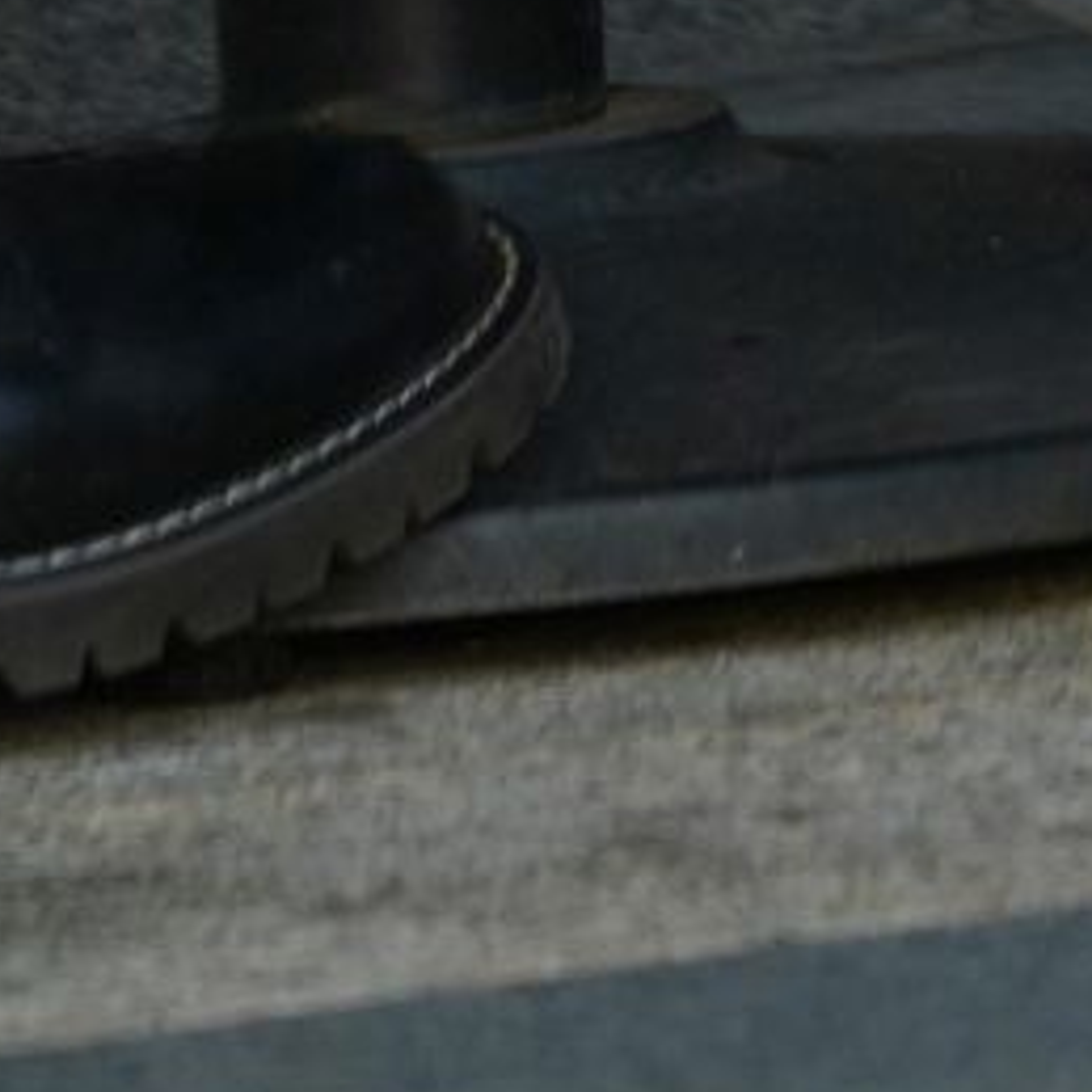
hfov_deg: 1.1
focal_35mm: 1550
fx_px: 55320
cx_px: 2949
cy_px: -3202
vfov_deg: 1.1
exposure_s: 1/400
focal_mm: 198
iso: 320
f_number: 2.8
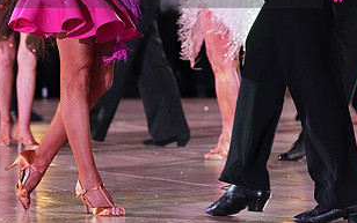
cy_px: -30
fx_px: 3009
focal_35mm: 309
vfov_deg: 4.2
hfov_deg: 6.8
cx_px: 164
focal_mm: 161
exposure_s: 1/320
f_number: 5.6
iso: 8000
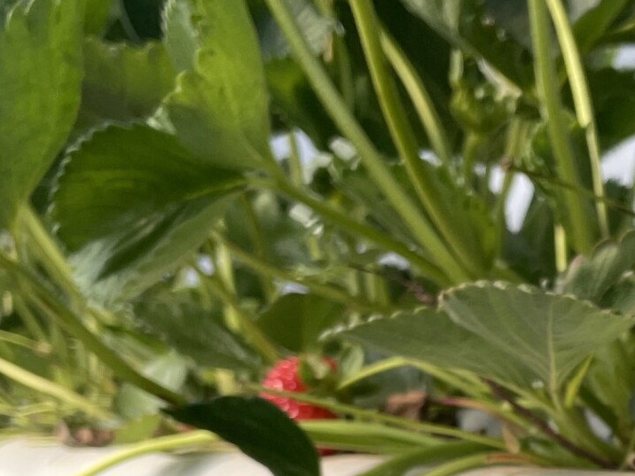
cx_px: 694
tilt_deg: -6.5
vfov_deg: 15.3
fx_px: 1706
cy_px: 588
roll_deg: +6.1
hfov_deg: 20.2
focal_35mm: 93
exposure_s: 1/3401
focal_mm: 4.2
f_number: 1.6
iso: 32
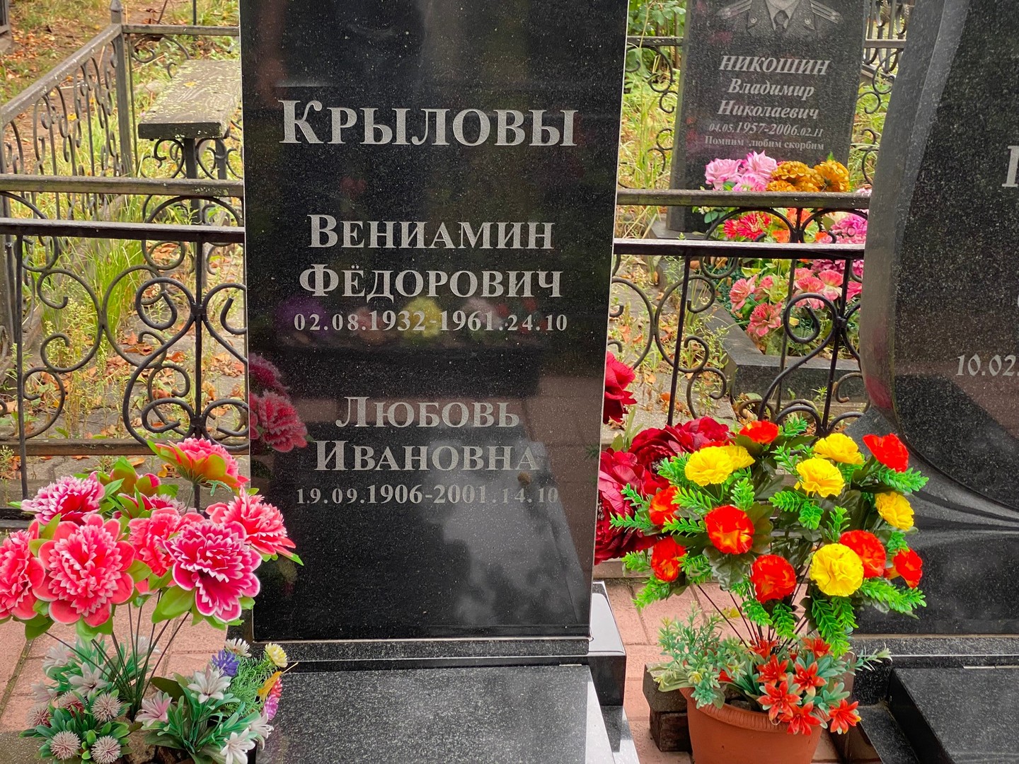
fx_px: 1531
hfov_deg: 36.8
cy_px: 382
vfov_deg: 28.0
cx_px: 510
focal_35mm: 52
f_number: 2
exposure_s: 1/121
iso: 64
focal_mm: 6
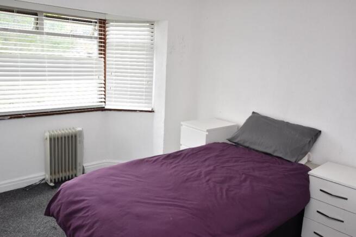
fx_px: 297
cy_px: 118
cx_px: 178
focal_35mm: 30
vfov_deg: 43.6
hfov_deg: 61.9
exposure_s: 1/200
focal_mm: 20
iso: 500
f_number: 5
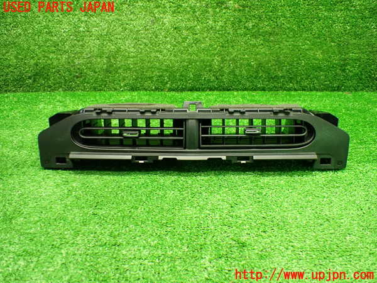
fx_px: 327
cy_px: 142
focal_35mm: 30
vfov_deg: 46.8
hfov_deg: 60.0
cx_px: 188
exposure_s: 1/60
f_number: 2.3
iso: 800
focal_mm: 5.4
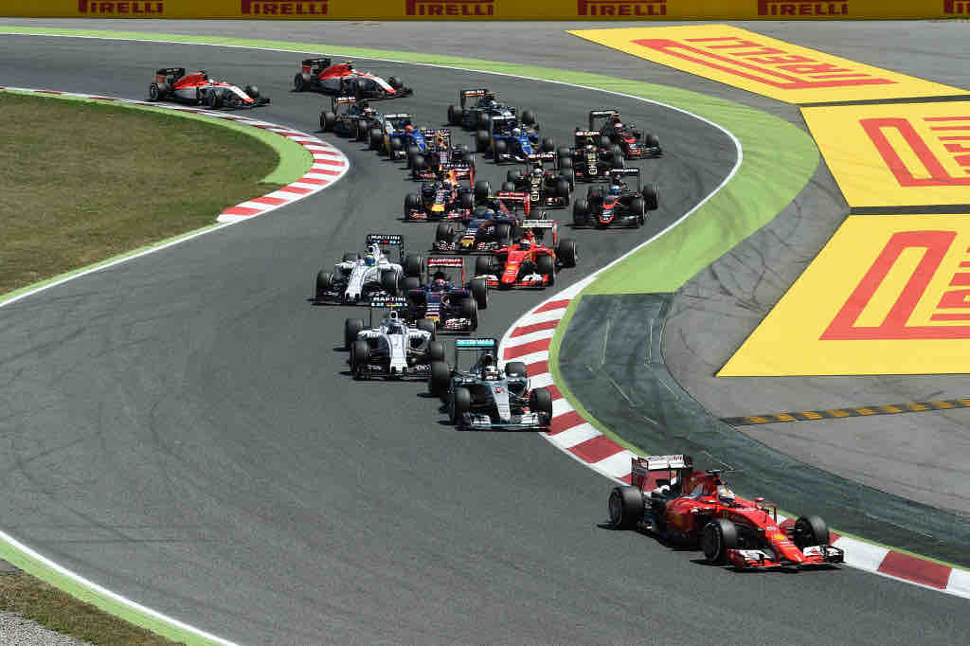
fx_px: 3636
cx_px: 485
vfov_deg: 10.2
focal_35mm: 135
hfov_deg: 15.2
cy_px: 323
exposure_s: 1/1250
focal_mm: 135
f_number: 10
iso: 400
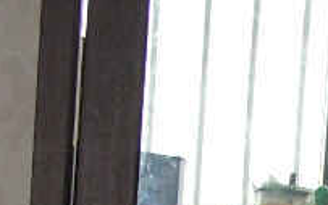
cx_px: 460
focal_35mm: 221
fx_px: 1976
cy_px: 720
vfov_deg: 5.4
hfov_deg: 9.3
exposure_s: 1/60
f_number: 2.8
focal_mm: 7.1
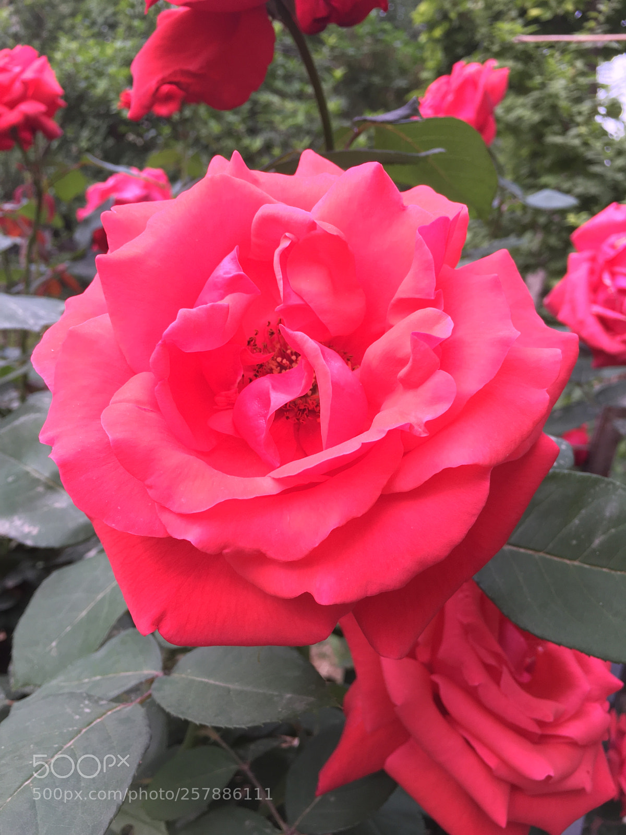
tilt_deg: -11.4
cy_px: 418
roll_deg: -5.0
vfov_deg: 61.7
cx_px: 313
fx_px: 699
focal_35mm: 29
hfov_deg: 48.2
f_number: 2.2
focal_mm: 4.15
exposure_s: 1/144
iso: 25
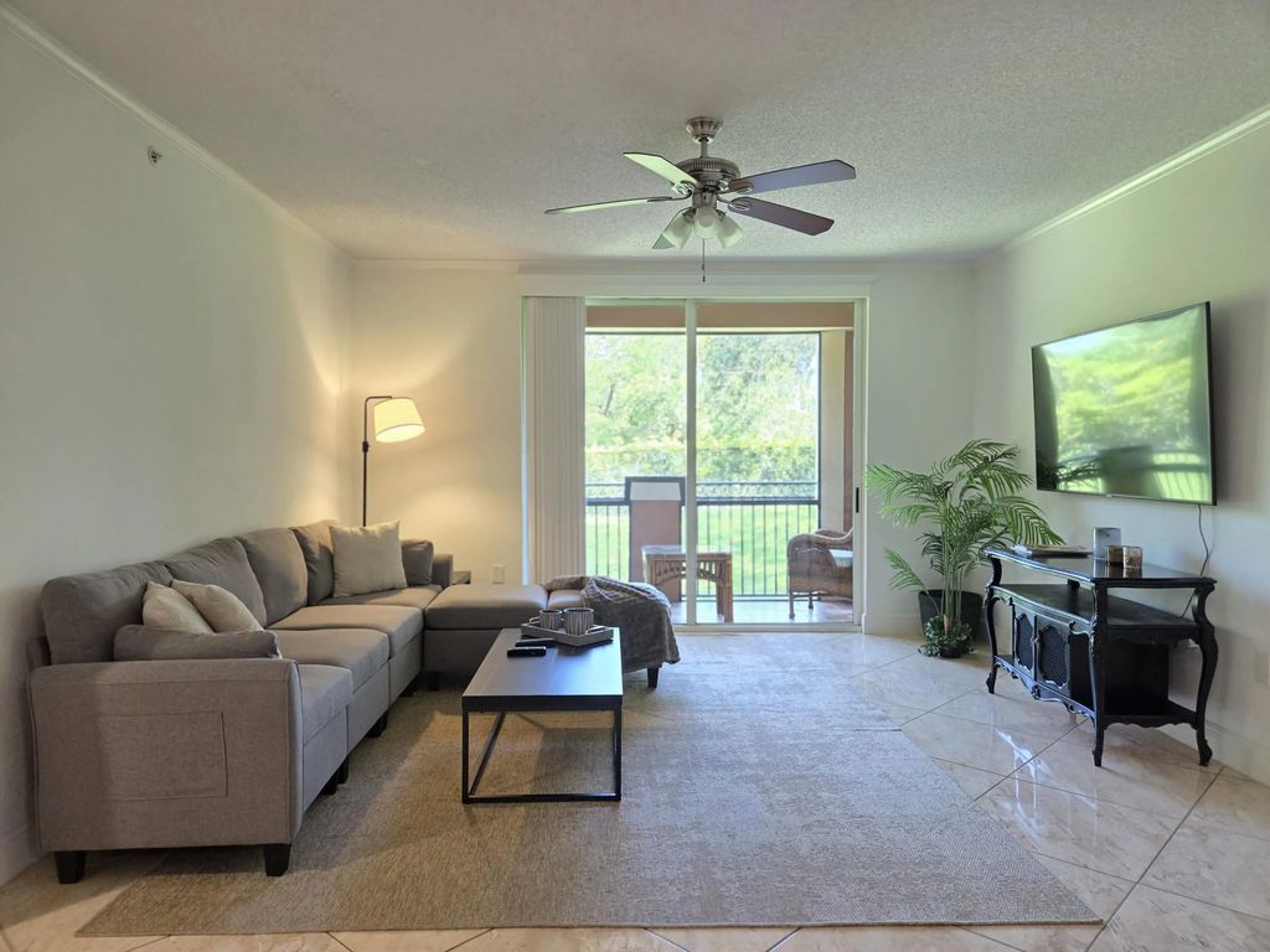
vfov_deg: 58.9
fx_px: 844
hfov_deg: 73.9
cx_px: 635
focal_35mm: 23
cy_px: 476
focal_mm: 5.4
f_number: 1.8
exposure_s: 1/120
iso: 500
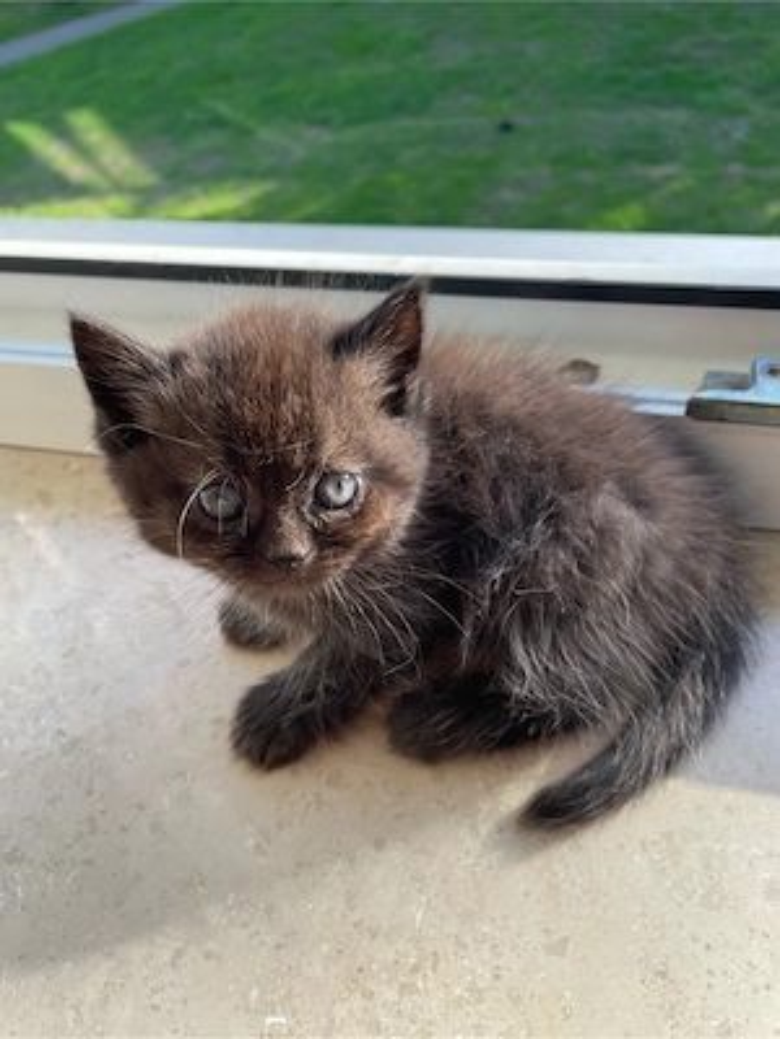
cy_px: 520
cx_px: 390
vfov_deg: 67.3
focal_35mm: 26
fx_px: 781
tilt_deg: -46.7
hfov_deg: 53.1
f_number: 1.6
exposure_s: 1/269
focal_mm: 4.2
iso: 32
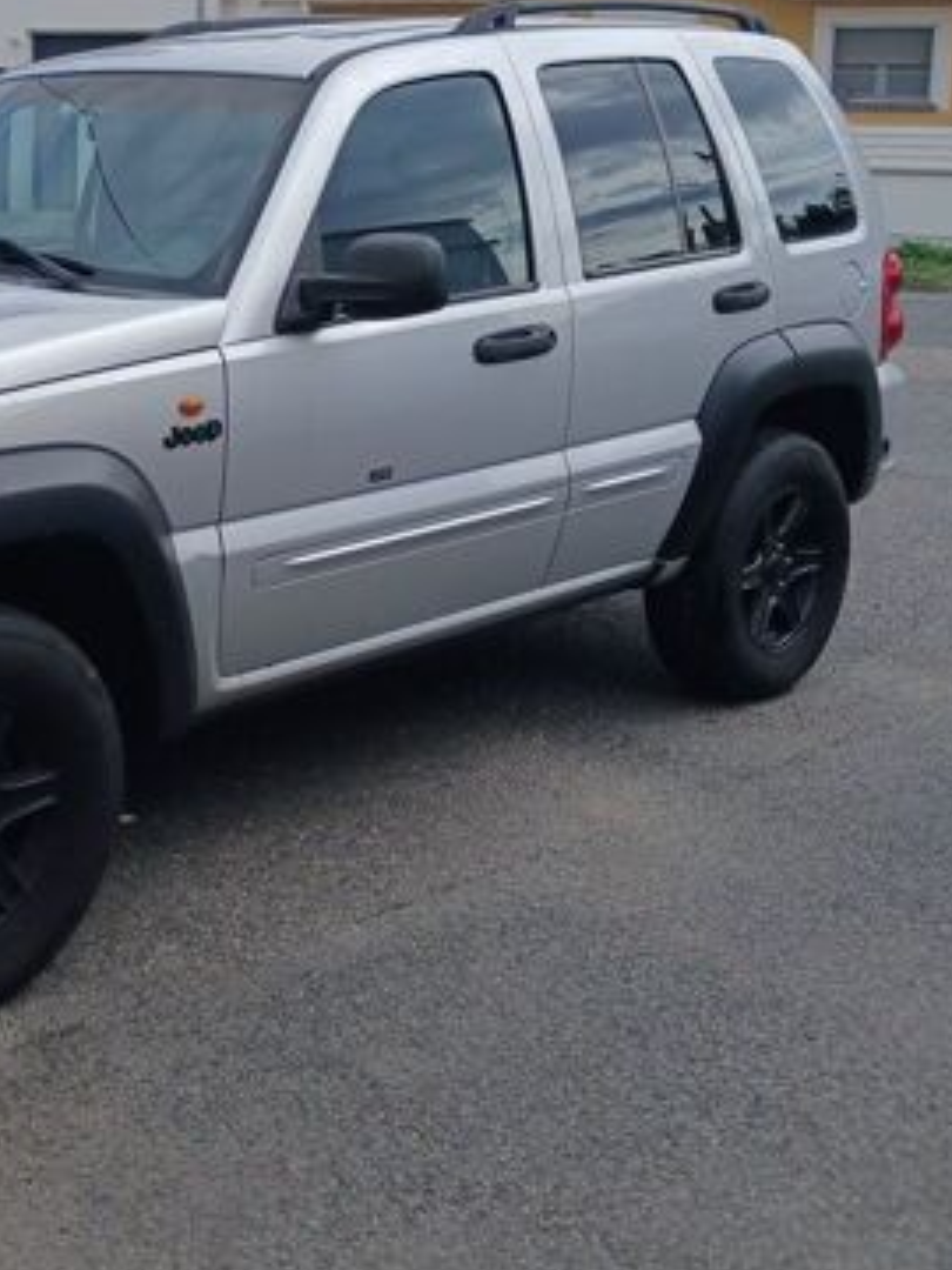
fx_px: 1760
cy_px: 282
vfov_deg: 38.4
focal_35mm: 48
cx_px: 130
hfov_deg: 29.3
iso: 20
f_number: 1.8
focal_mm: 3.98
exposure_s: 1/558
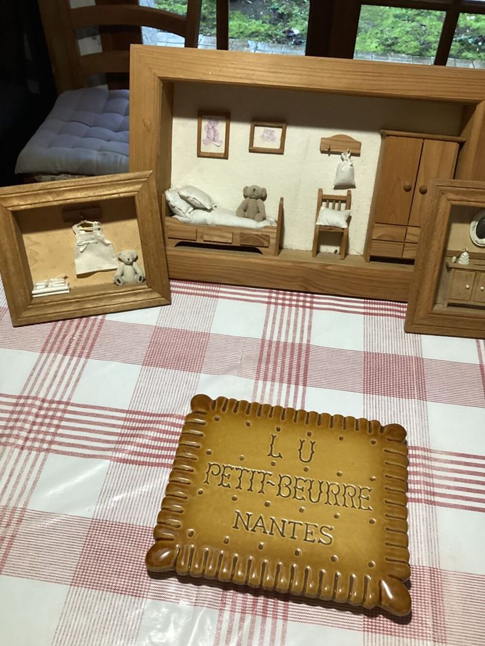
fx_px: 579
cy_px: 323
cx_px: 242
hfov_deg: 45.4
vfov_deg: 58.3
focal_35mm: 31
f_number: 2.4
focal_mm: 3.3
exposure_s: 1/50
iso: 160
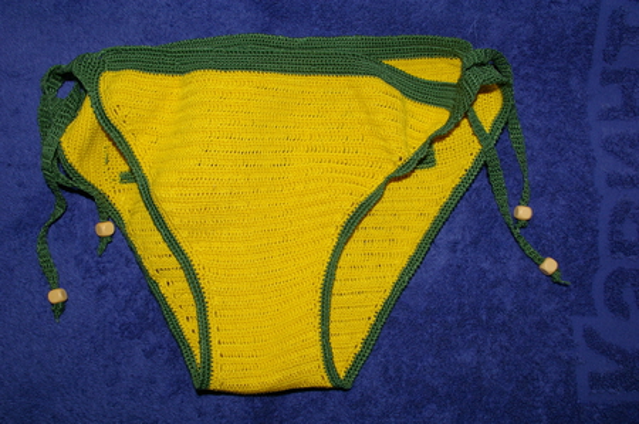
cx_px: 320
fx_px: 559
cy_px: 212
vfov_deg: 41.6
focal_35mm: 32
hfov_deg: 59.5
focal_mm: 21
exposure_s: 1/30
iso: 400
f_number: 16
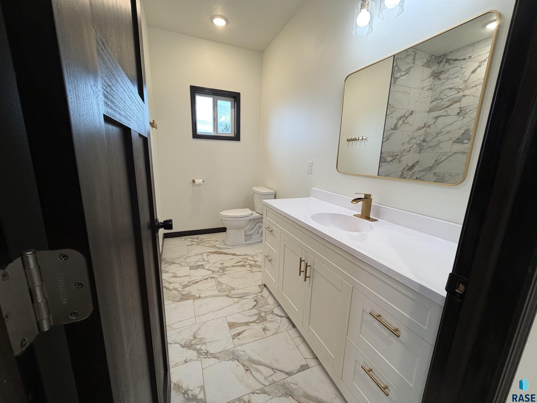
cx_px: 268
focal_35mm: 14
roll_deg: -2.5
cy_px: 202
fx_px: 217
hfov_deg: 102.1
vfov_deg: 85.7
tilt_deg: -11.7
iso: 160
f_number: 2.2
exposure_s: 1/120
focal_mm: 2.22
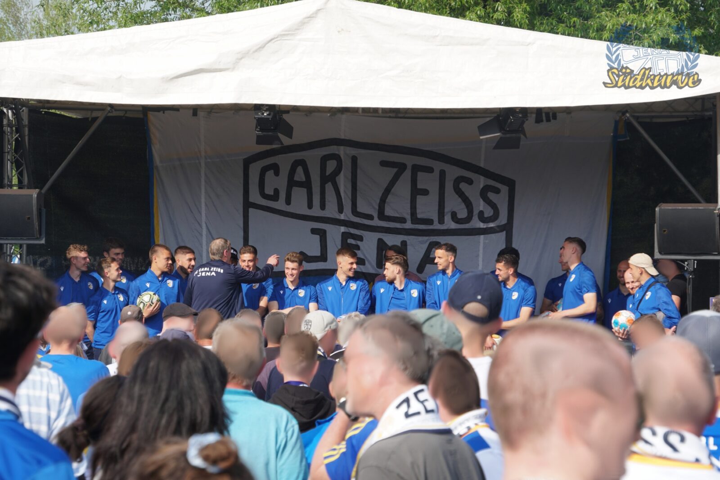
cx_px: 360
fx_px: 2880
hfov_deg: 14.2
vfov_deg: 9.5
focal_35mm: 144
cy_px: 240
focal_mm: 96
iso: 100
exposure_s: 1/200
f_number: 8
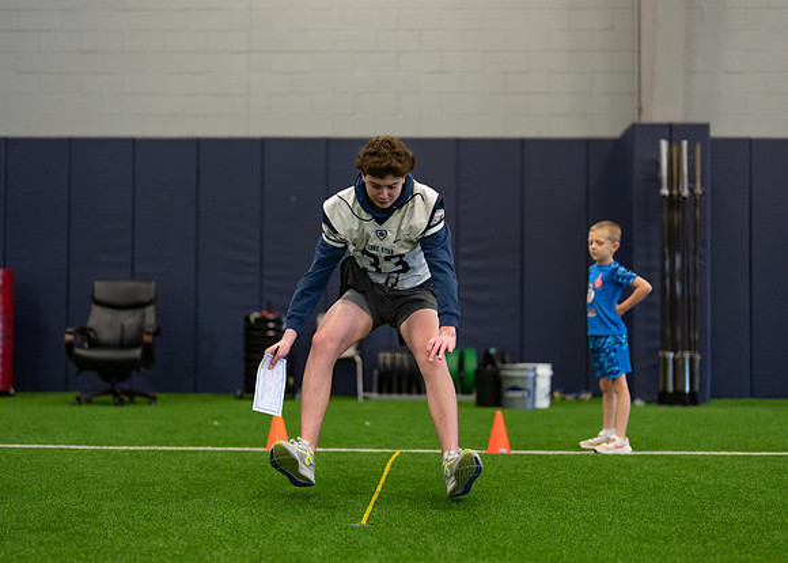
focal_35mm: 54
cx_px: 394
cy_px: 282
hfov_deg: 35.9
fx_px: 1216
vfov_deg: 26.0
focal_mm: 50
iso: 1250
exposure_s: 1/1000
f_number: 1.2
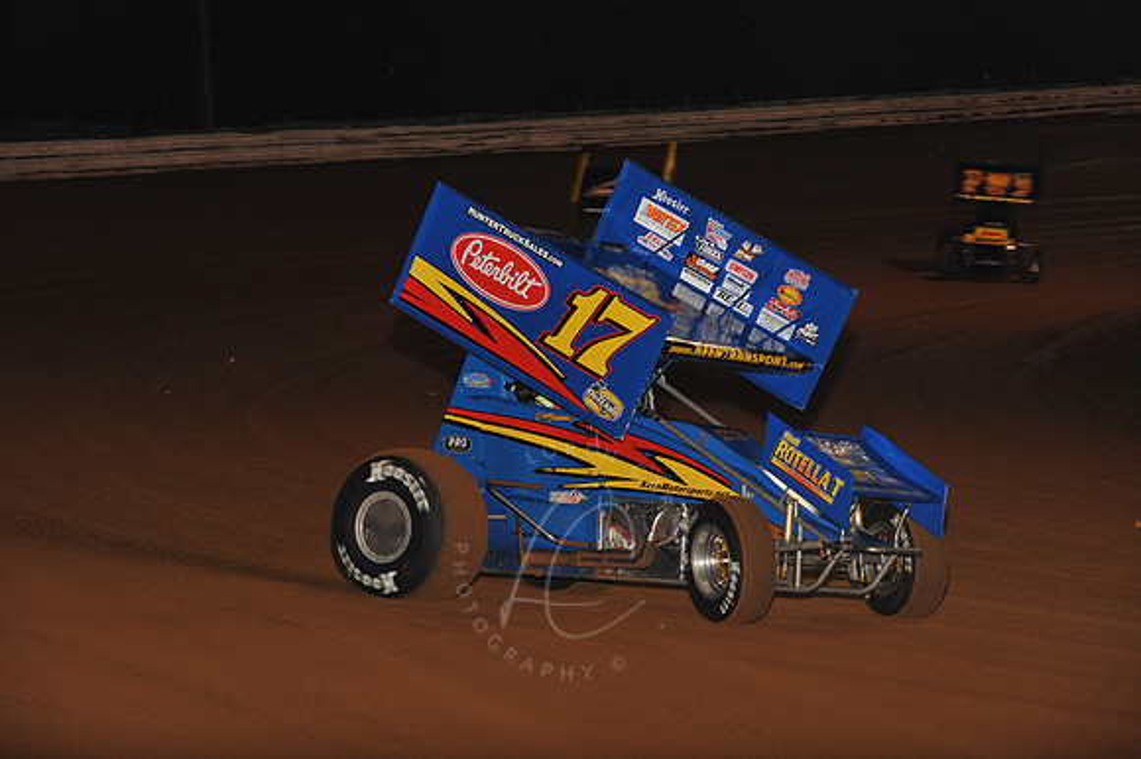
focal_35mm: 135
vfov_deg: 10.1
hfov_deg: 15.2
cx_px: 570
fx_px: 4276
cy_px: 380
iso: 1250
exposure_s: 1/320
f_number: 7.1
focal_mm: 135
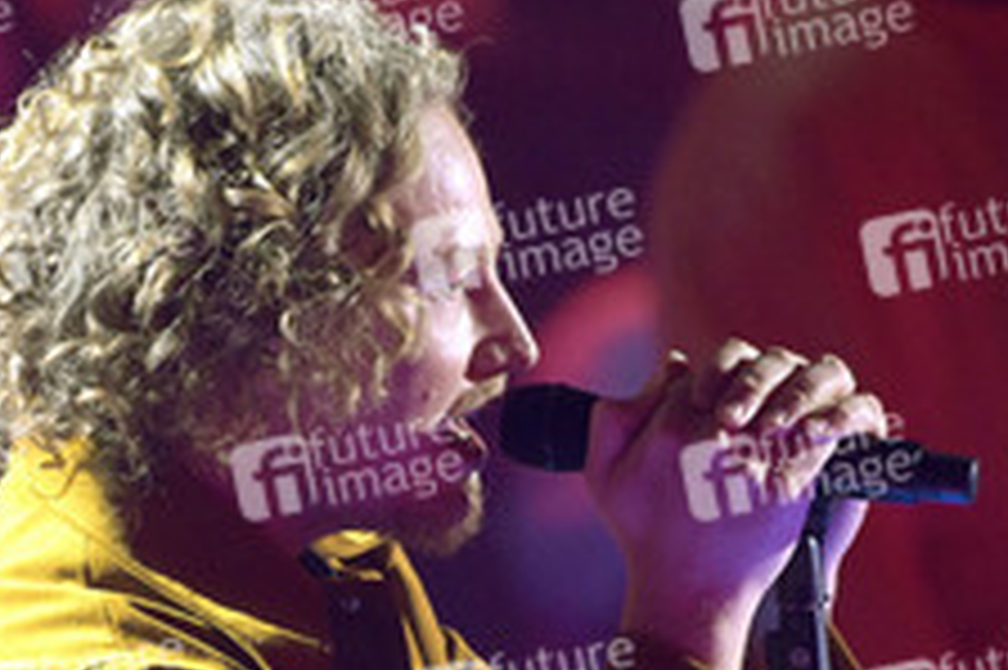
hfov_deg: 2.2
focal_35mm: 928
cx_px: 407
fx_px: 25964
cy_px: 580
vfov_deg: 1.5
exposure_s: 1/400
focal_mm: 460
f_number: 5.6
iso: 12800
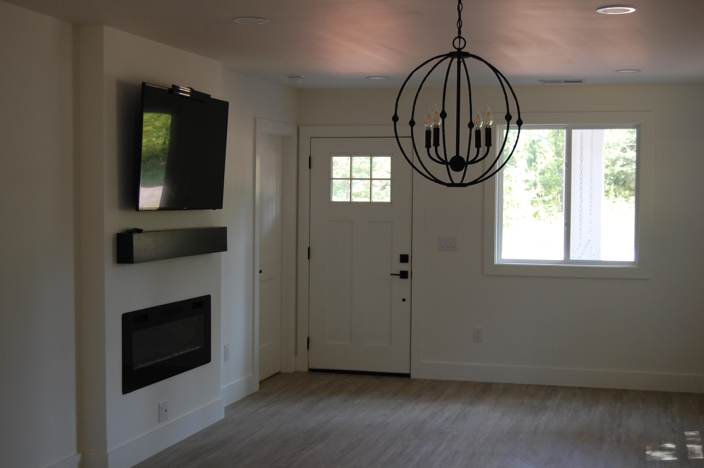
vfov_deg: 23.7
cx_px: 352
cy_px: 234
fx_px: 1114
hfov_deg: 35.1
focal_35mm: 57
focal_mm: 38
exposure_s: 1/60
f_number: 4.8
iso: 400
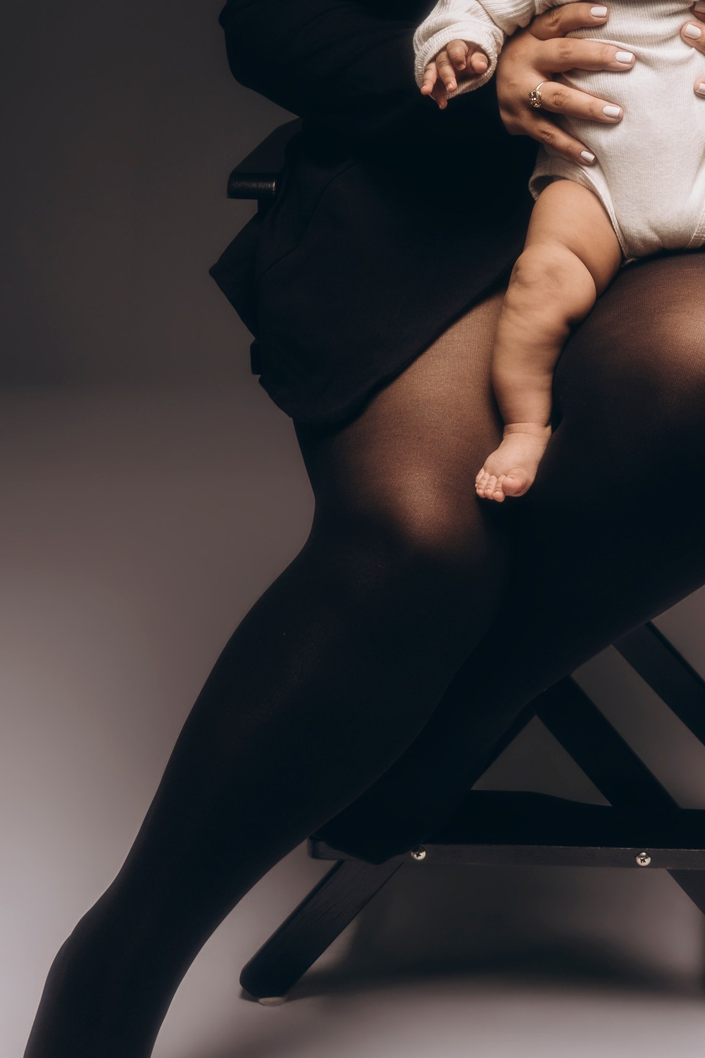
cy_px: 119
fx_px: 2203
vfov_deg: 26.2
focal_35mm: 75
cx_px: 567
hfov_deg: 18.0
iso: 100
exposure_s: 1/160
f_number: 4
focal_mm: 32
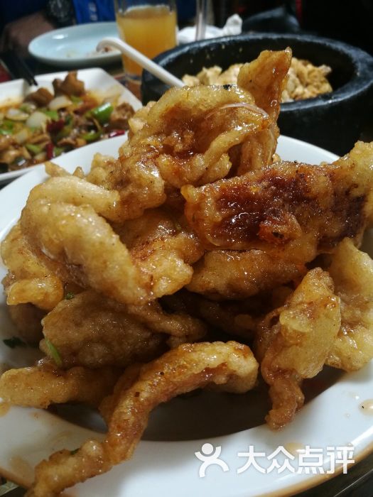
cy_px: 248
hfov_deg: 51.4
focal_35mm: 27
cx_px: 186
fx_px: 388
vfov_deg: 65.3
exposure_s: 1/33.3
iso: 250
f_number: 2.2
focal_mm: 4.5
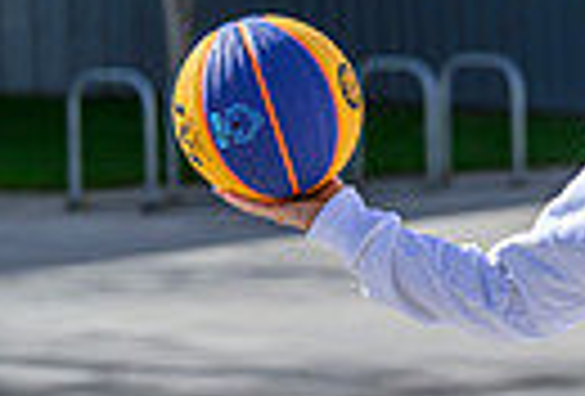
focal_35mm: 325
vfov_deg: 4.3
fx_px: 5306
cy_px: 569
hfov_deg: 6.1
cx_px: 1281
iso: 250
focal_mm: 72
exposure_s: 1/2500
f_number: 3.5
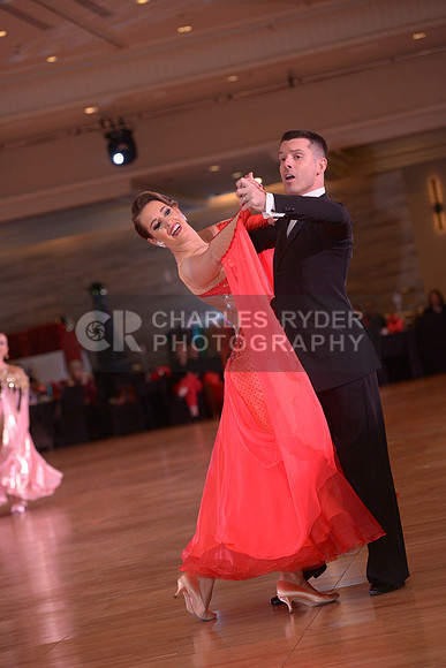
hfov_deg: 11.2
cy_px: 334
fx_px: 2266
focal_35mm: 122
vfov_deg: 16.8
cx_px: 223
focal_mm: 122
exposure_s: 1/200
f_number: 4.5
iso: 1250
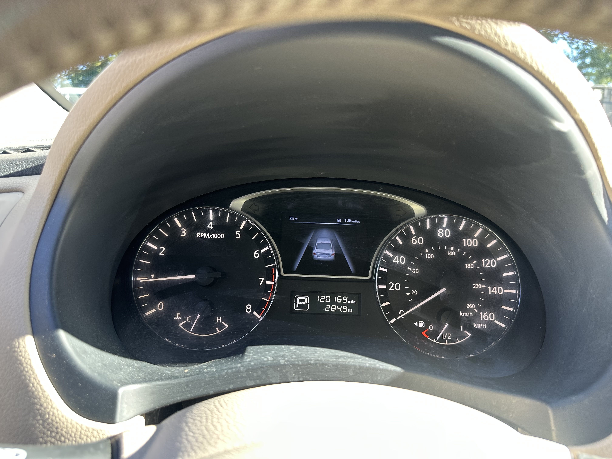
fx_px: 424
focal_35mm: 24
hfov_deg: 71.6
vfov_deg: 56.8
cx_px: 306
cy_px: 230
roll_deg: -0.3
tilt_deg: -11.6
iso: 125
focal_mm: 6.86
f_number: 1.78
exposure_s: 1/121
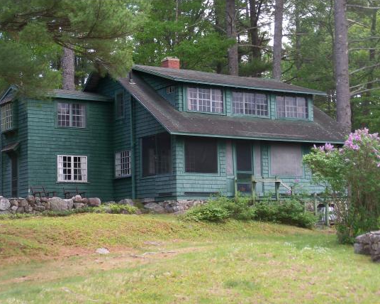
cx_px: 202
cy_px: 153
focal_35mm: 73
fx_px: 820
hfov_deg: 26.1
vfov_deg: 21.0
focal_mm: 12.2
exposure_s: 1/125
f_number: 3.5
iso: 64
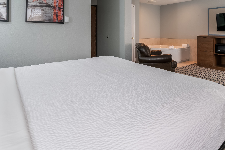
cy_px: 36
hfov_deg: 75.4
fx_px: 144
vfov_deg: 52.4
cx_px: 133
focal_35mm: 23
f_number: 8
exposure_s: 1/1.25
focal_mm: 14
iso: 400
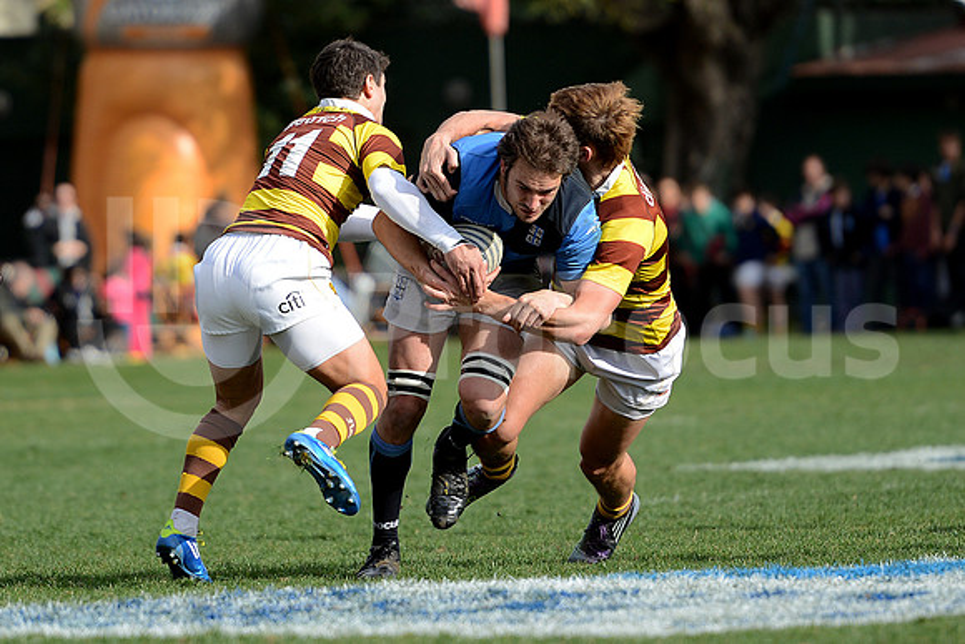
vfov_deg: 7.0
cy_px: 322
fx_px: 5228
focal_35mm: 195
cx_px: 482
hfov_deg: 10.5
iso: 250
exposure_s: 1/1250
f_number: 2.8
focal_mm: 195
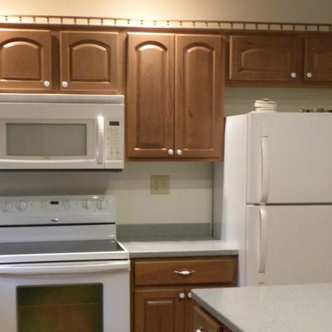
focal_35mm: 64
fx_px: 694
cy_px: 209
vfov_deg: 26.8
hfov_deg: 26.9
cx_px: 147
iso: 400
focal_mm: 6.6
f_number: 3.2
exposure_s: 1/24
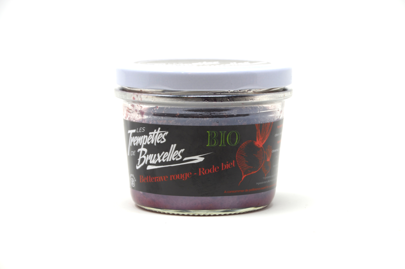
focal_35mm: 138
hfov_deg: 14.9
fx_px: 1549
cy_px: 134
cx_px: 202
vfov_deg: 9.9
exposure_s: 1/40
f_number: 6.3
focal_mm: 92
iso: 100
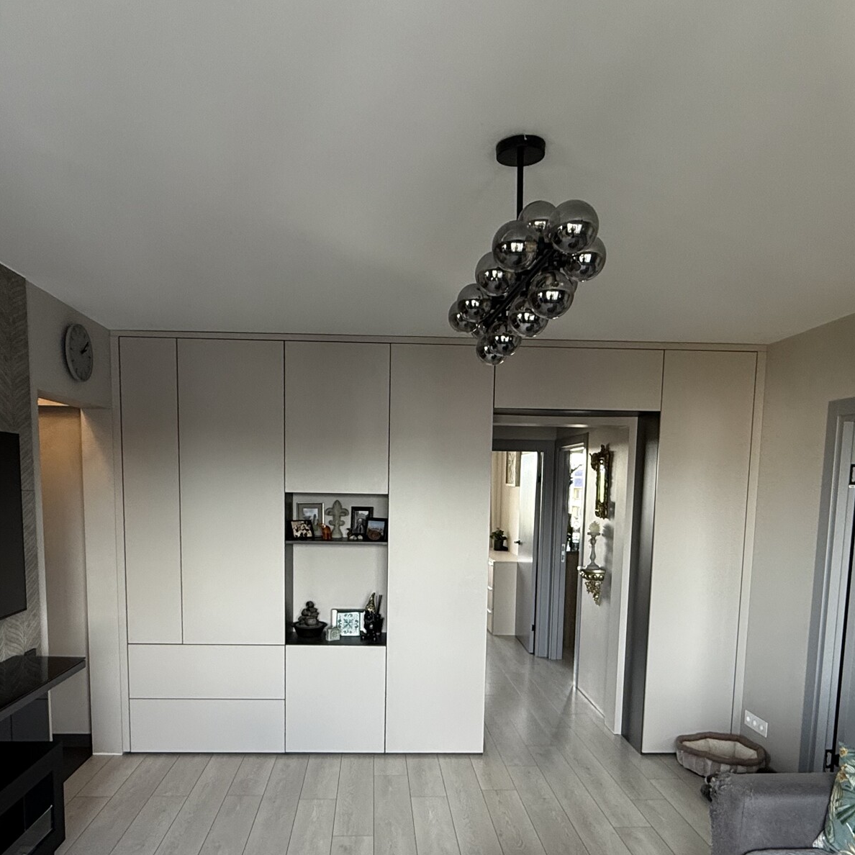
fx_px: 699
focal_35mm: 25
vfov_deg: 61.6
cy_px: 561
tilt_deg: -6.3
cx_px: 413
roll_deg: -1.4
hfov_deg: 62.9
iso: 160
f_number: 2.2
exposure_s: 1/99
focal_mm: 2.22
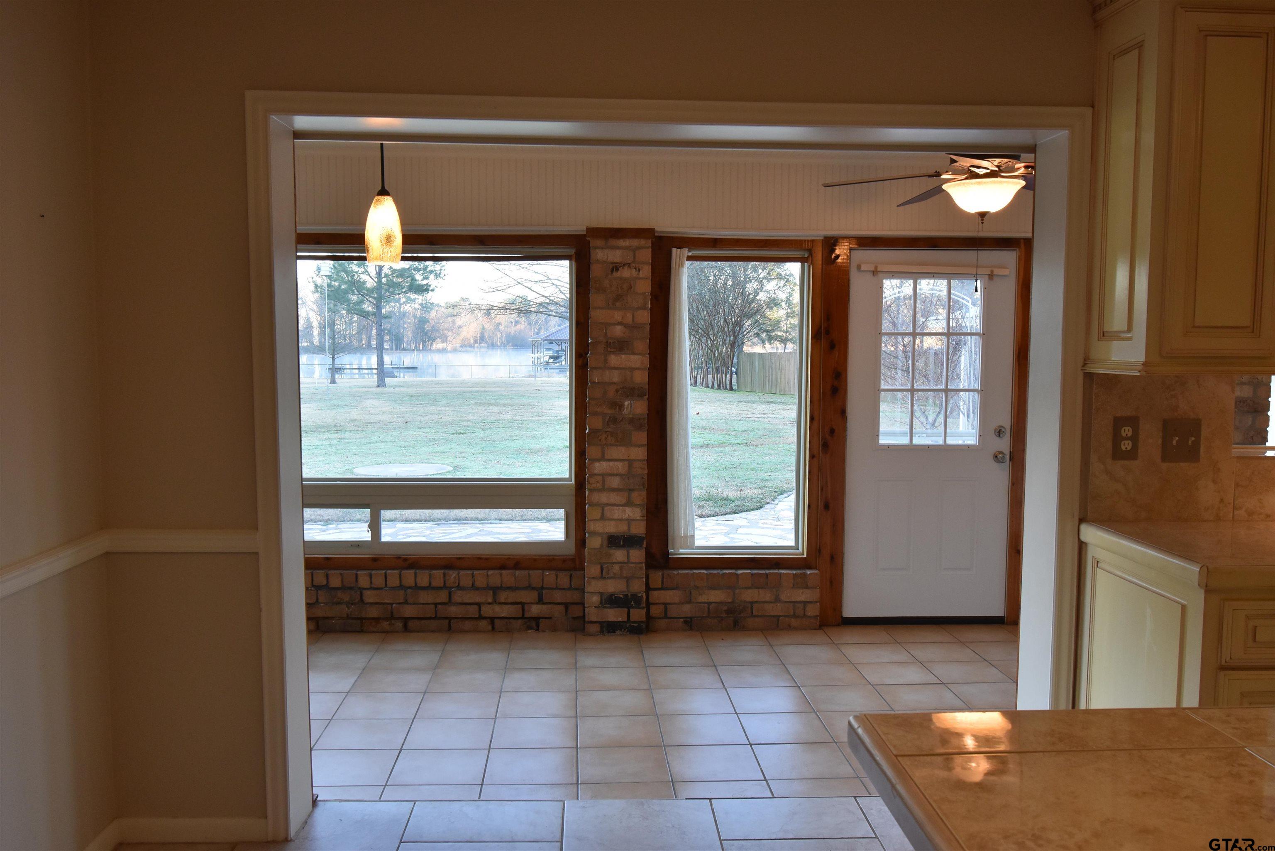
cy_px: 426
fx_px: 1063
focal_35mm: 30
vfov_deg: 43.6
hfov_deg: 61.9
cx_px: 638
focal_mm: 20
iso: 500
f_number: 8
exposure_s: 1/20
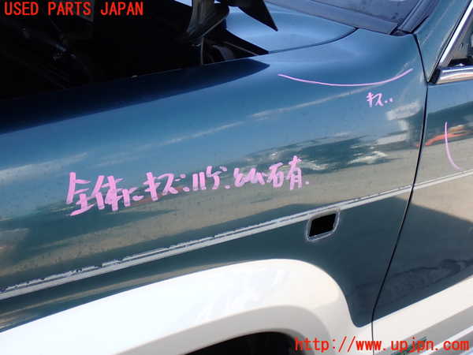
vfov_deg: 29.1
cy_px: 178
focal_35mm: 50
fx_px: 683
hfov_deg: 38.2
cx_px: 236
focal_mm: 9.01
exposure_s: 1/125
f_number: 3.2
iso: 100
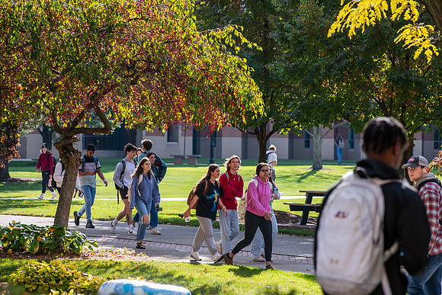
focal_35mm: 200
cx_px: 221
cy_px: 148
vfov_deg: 6.9
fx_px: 2456
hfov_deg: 10.3
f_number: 8
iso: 400
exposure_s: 1/320
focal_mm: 200
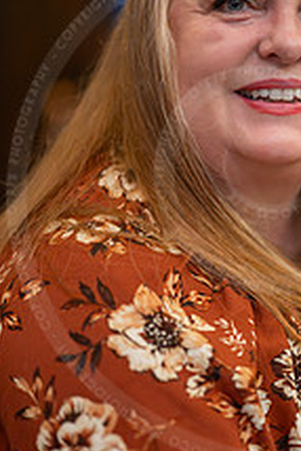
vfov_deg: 19.4
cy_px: 204
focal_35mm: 105
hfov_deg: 12.9
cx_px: 290
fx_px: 1315
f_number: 1.2
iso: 6400
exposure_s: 1/125
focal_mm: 50
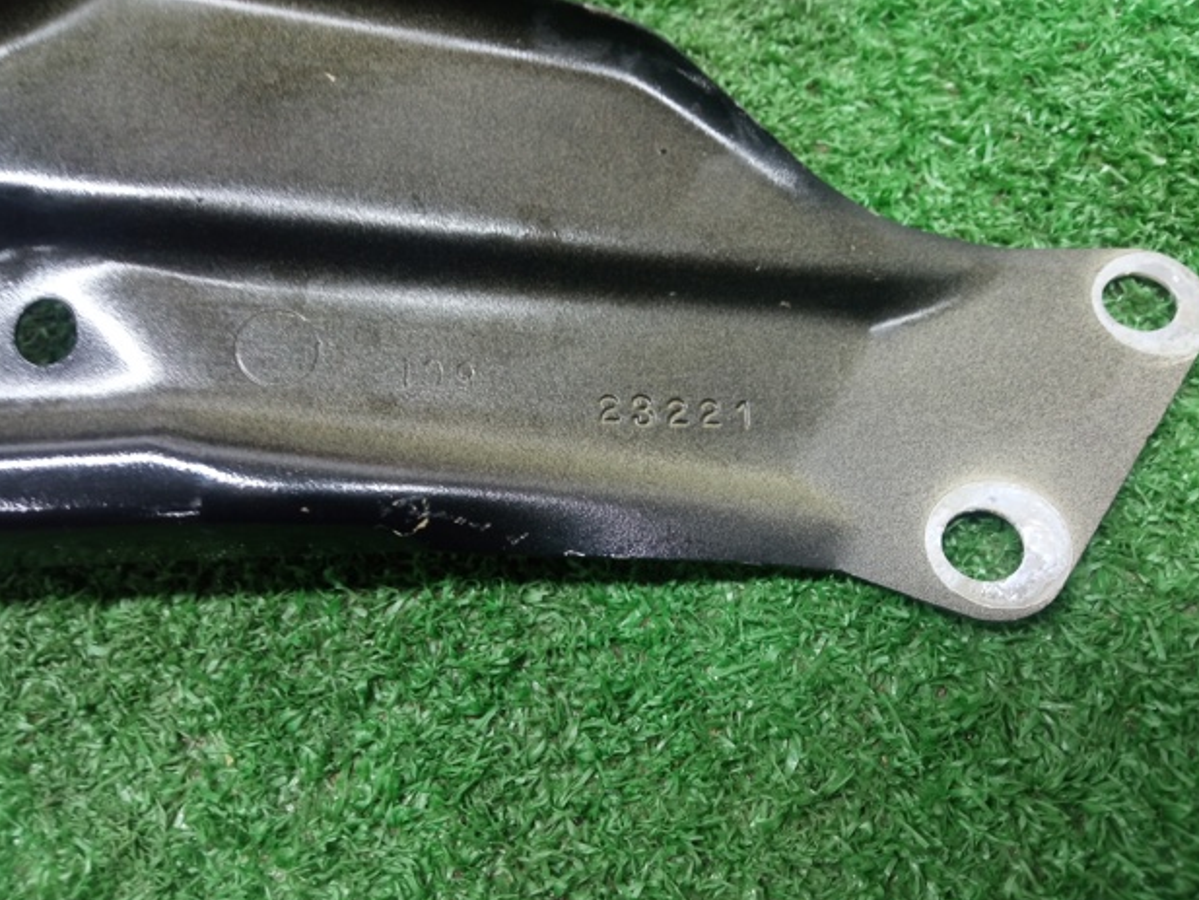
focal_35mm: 28
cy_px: 462
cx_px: 604
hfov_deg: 63.4
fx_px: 970
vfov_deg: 49.8
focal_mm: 3.79
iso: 594
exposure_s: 1/25
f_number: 2.2
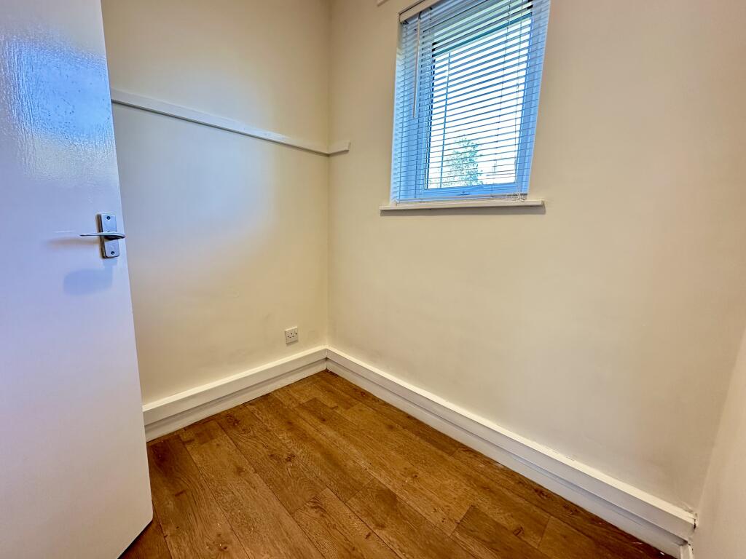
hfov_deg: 102.1
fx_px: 302
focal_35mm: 14
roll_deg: -2.0
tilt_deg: -10.3
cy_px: 280
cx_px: 373
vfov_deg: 85.7
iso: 160
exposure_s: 1/50
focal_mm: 2.22
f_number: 2.2
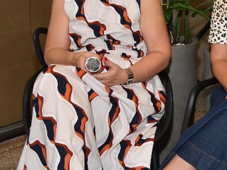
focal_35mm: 148
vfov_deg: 10.0
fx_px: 971
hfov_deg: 13.1
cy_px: 101
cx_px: 251
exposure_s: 1/60
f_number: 7.1
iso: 2500
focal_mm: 32
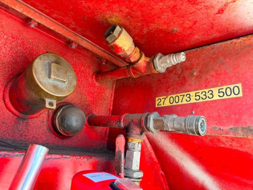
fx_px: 175
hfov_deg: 71.6
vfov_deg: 56.8
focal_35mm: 24
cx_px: 126
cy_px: 95
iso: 125
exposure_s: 1/121
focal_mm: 6.76
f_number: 1.78
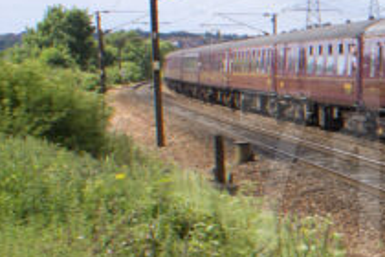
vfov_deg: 8.5
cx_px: 864
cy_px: 290
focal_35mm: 161
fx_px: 1722
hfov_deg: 11.1
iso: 200
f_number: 7.1
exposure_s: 1/320
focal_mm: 22
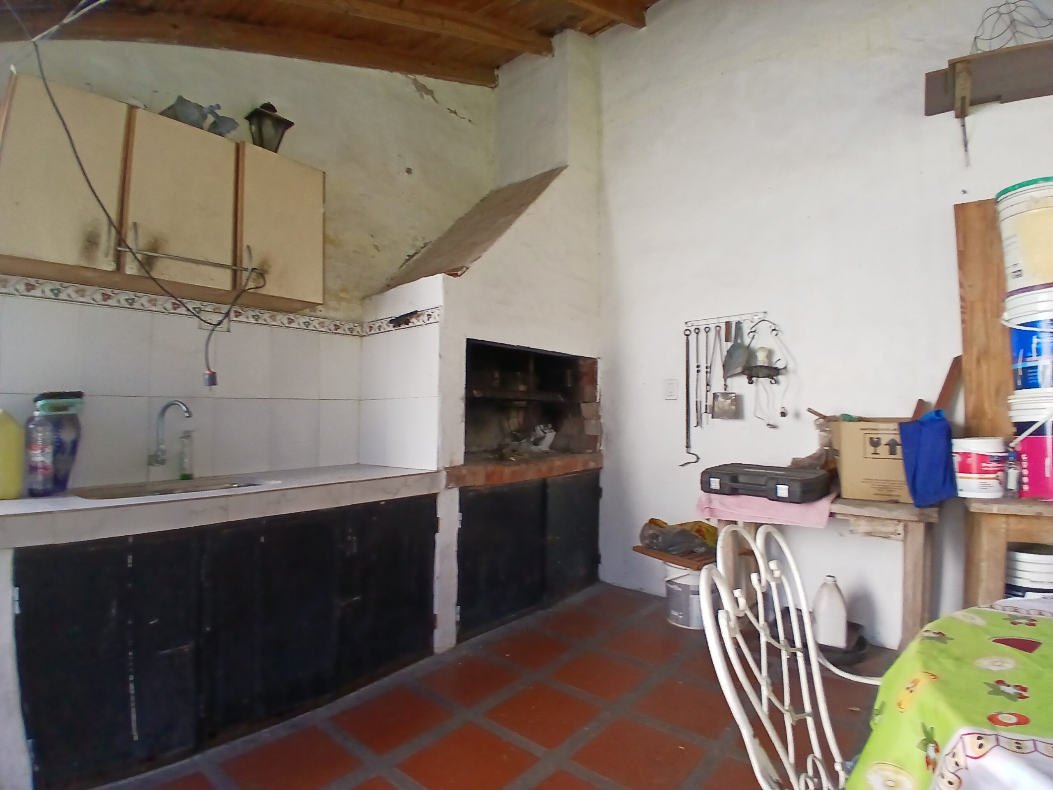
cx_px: 526
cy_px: 395
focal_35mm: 17
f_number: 2.2
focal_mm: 1.4
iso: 80
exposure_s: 1/100
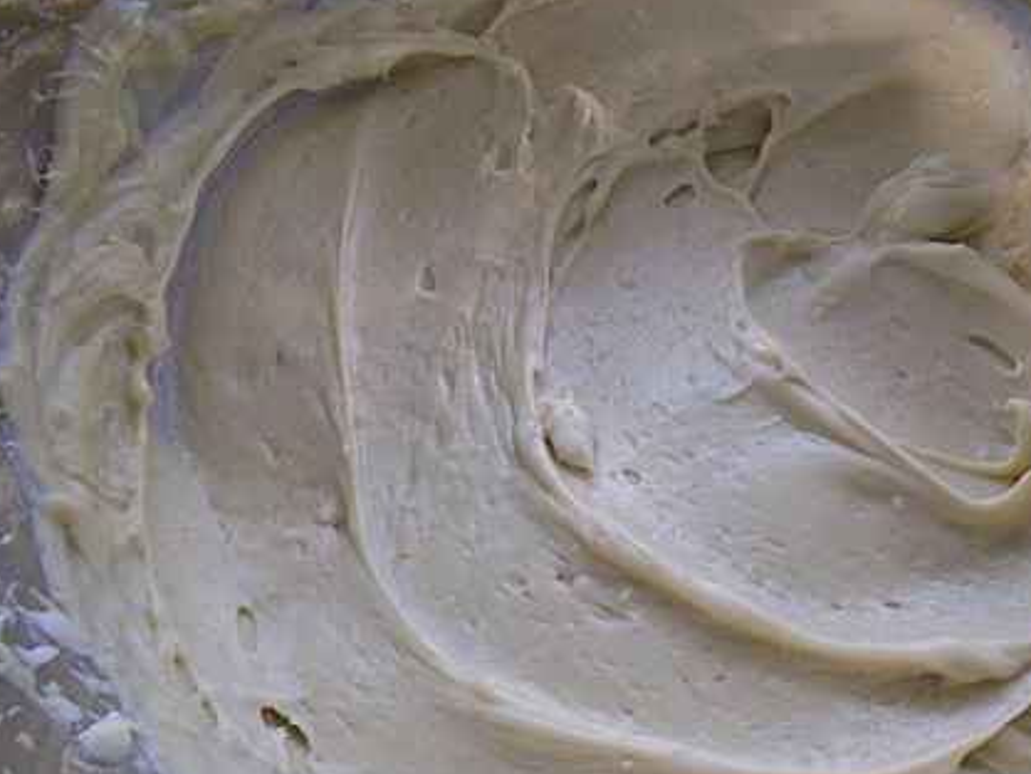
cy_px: 487
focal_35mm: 36
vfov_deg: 39.4
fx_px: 1073
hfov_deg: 50.3
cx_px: 702
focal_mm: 4.5
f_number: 3.2
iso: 400
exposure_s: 1/30
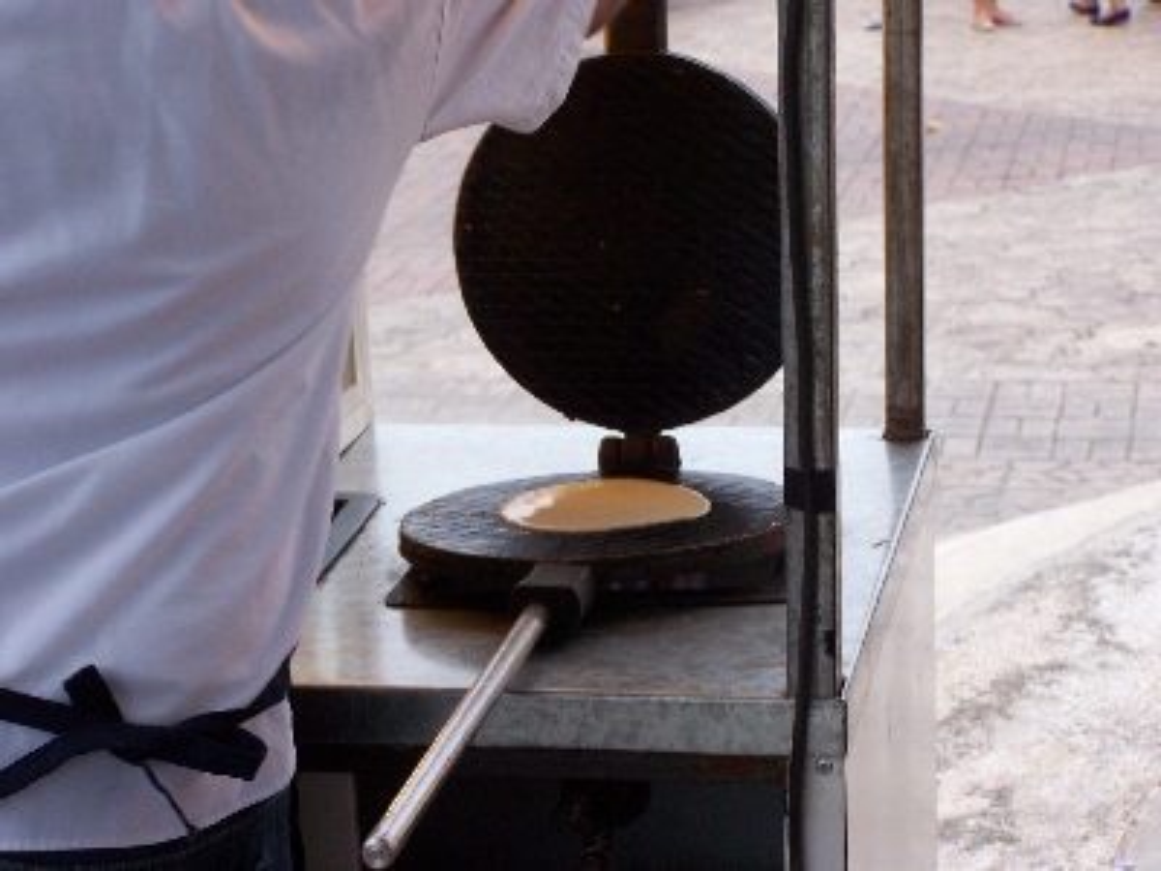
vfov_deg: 15.7
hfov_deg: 20.9
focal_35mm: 94
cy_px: 436
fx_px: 3153
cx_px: 580
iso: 140
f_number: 3.2
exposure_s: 1/50
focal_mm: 15.6
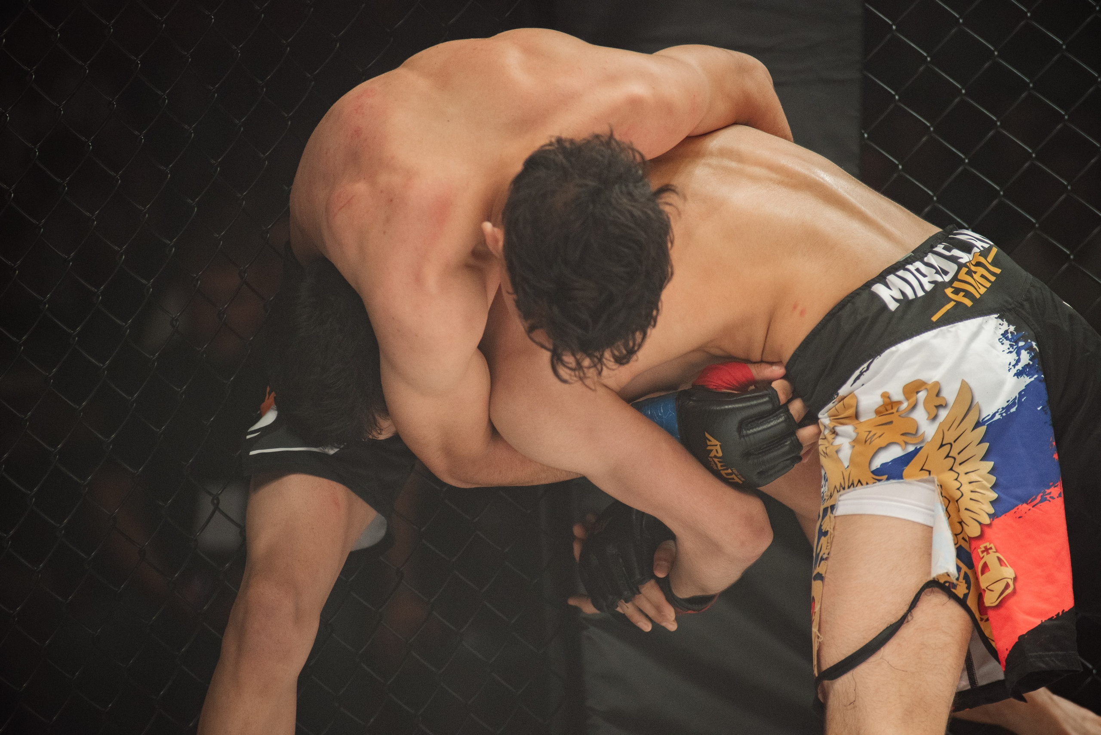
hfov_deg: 10.3
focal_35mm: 200
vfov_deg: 6.9
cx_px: 550
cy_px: 368
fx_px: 6119
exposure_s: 1/400
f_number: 4
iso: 1800
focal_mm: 200
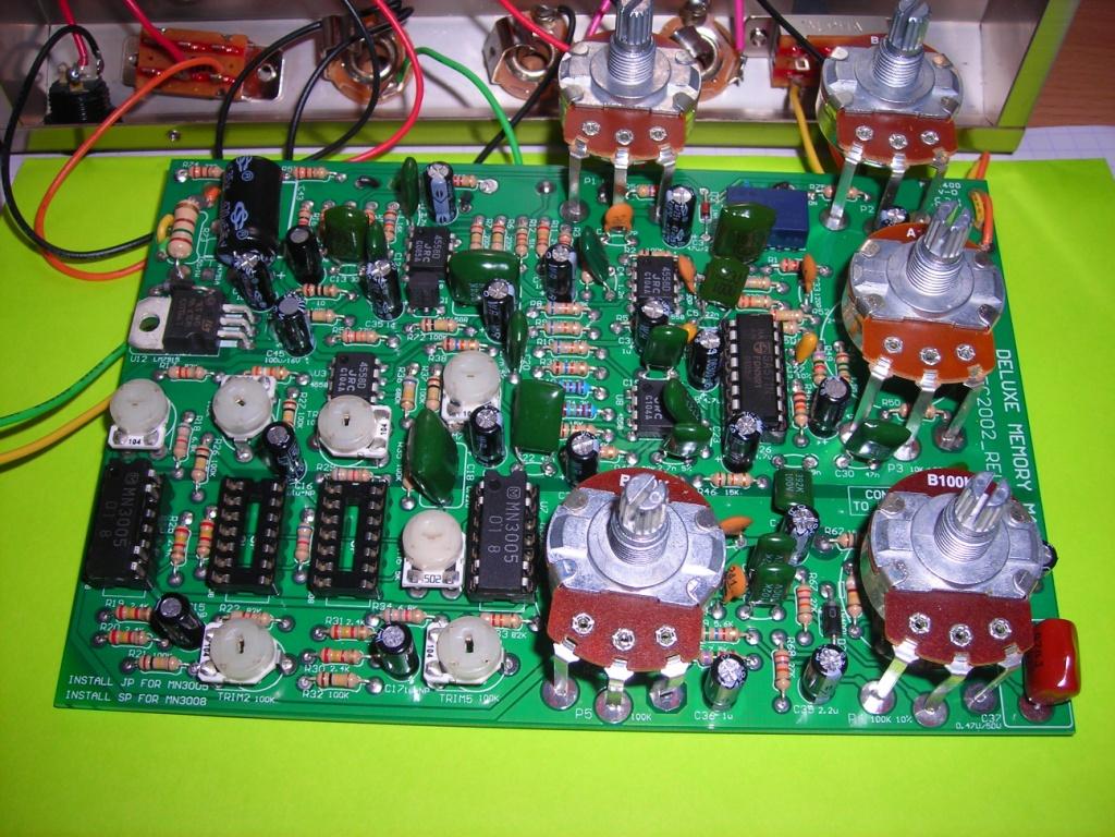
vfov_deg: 35.1
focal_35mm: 41
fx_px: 1321
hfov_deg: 45.8
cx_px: 558
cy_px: 418
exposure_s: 1/60.1
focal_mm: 6.8
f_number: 6.6
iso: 50
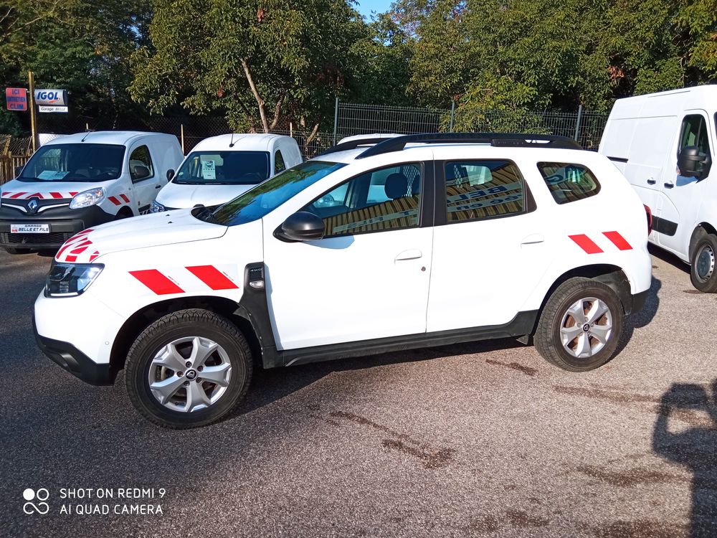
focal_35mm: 27
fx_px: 559
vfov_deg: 51.4
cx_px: 358
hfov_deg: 65.3
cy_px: 269
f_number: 2.2
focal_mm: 3.79
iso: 114
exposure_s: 1/971
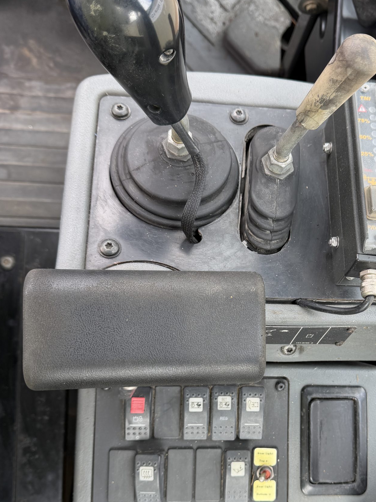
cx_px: 254
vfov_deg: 49.8
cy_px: 306
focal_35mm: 37
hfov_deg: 38.2
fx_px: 536
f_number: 1.78
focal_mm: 6.76
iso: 80
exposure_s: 1/176
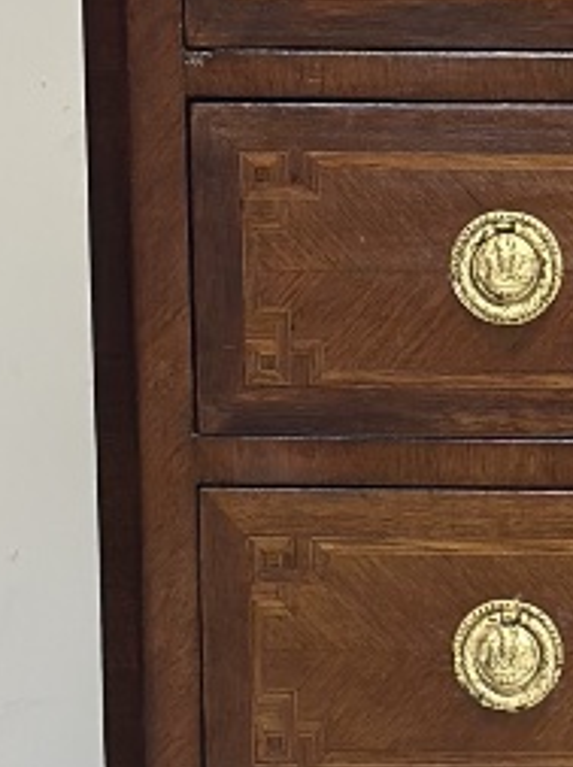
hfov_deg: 6.4
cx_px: 879
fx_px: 5045
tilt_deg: -7.6
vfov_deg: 8.6
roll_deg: +1.7
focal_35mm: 228
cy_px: 812
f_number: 1.78
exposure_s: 1/50
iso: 125
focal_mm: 6.86
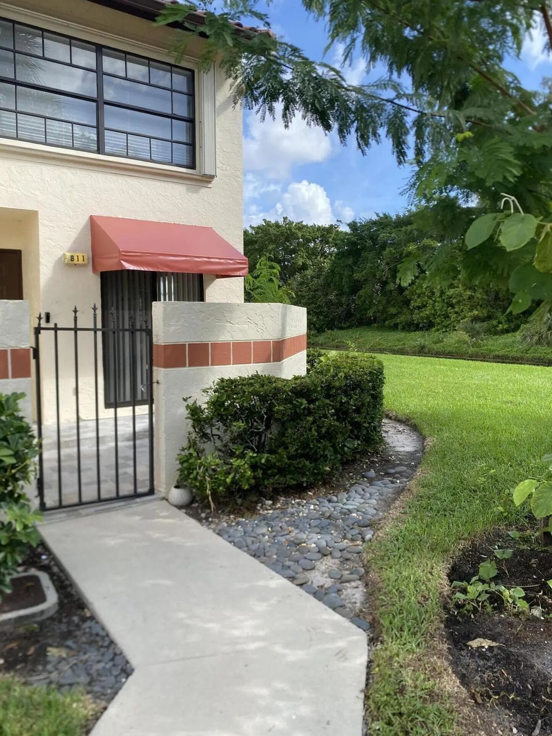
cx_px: 283
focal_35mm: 27
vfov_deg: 65.3
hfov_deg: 51.4
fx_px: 574
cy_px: 359
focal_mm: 4.25
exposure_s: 1/1377
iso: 32
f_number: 1.8
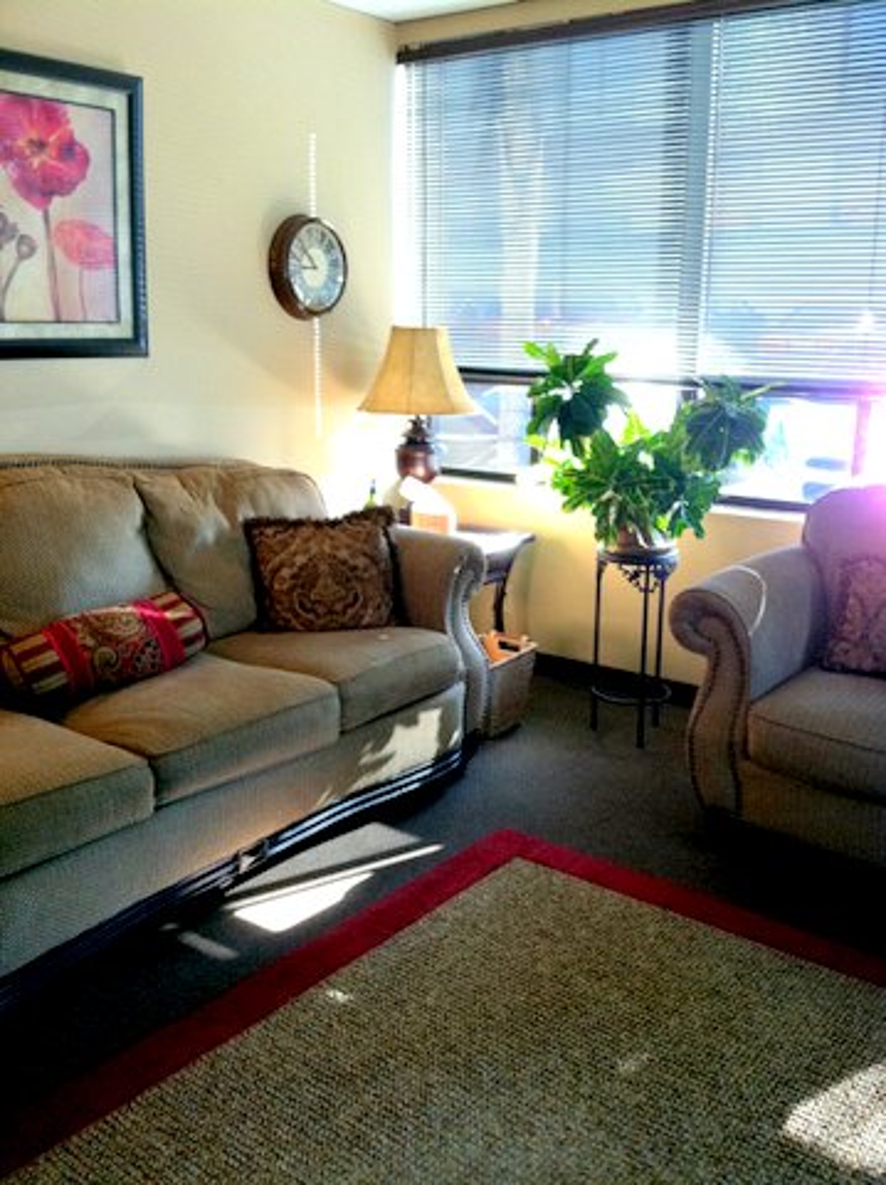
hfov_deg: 40.6
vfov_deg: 52.7
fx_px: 1197
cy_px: 592
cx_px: 443
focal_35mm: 35
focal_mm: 3.85
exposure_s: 1/15
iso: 160
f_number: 2.8
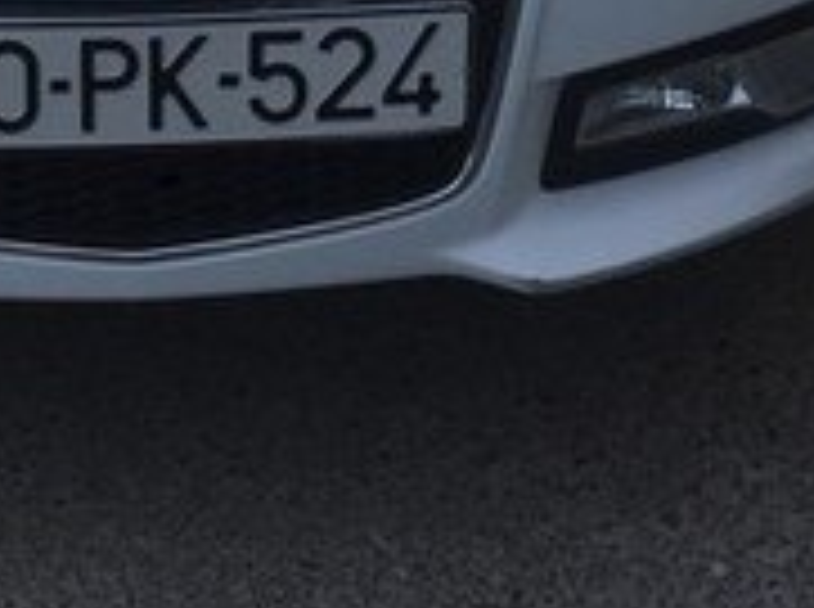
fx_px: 2488
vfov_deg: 12.8
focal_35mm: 106
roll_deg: -0.3
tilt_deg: -20.9
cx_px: 189
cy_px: -439
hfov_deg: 18.4
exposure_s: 1/1276
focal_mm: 4.15
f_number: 2.2
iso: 32
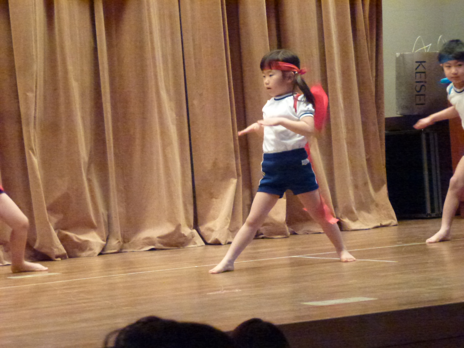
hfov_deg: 15.1
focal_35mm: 131
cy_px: 174
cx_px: 232
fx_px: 1756
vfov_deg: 11.3
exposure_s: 1/60
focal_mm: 23.4
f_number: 5.2
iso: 1600
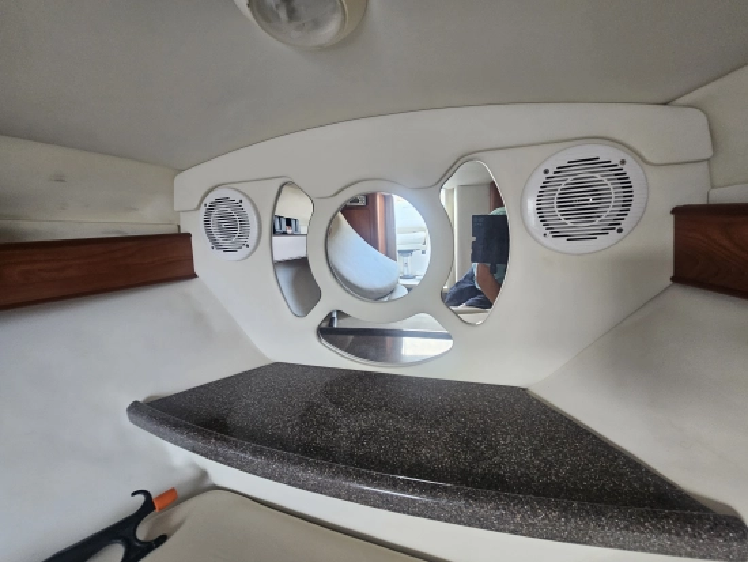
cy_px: 281
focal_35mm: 13
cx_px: 374
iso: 160
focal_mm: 2.2
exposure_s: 1/60
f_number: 2.2
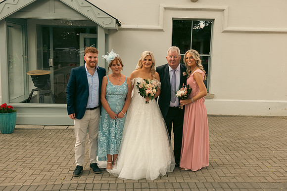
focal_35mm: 40
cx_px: 144
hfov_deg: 48.4
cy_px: 96
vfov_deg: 33.4
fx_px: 319
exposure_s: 1/200
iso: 400
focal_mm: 40
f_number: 6.3
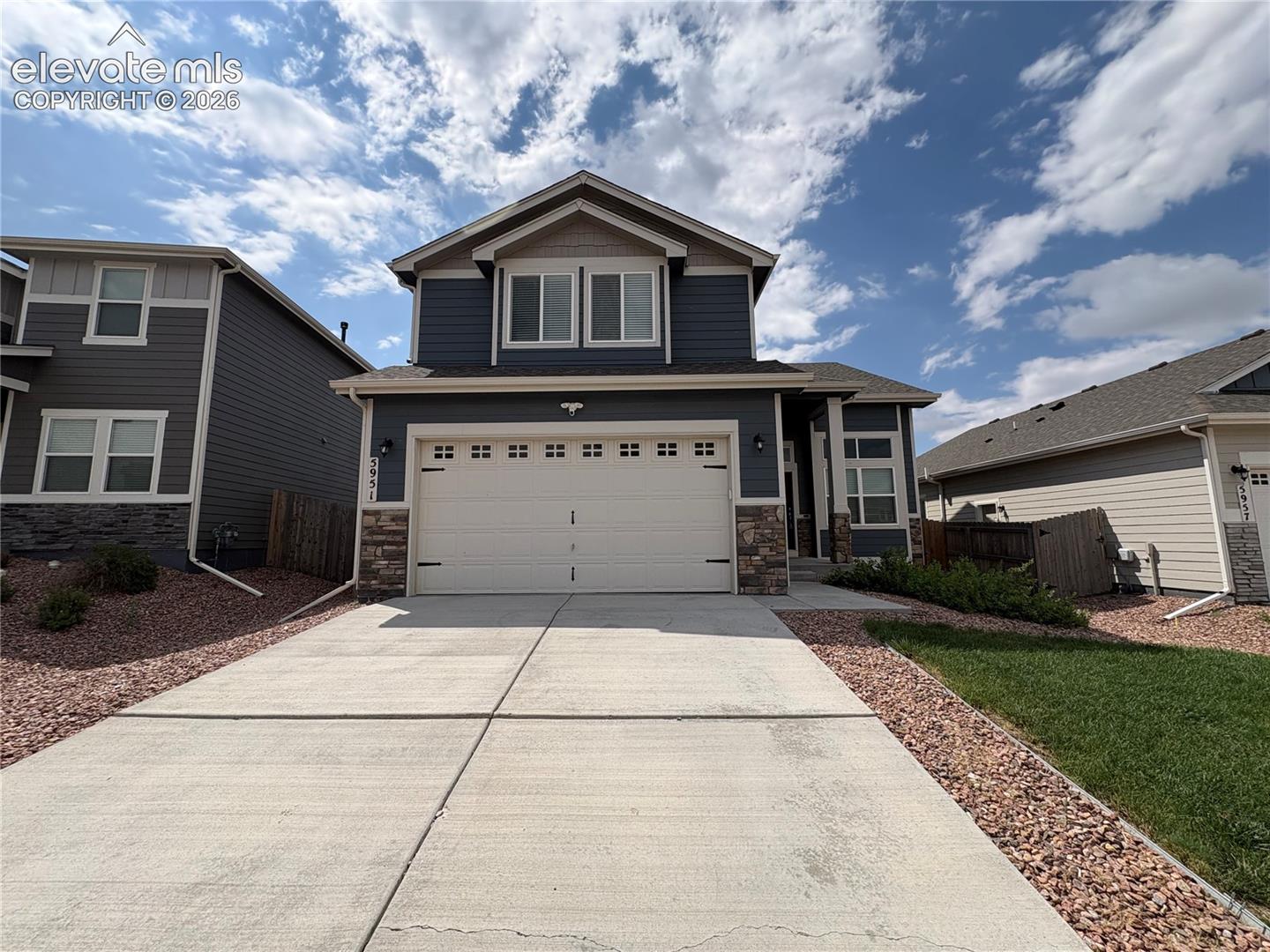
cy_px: 476
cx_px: 635
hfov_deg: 102.1
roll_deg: +0.5
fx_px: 514
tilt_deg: +7.7
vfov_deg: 85.7
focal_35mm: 14
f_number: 2.2
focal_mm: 2.22
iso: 50
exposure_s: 1/2770
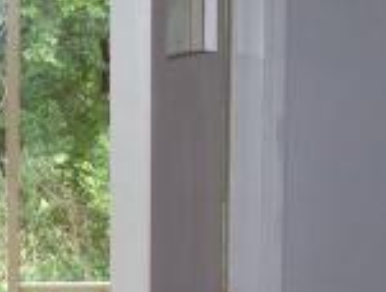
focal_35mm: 142
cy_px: 289
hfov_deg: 13.8
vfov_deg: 10.4
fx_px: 1587
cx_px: 79
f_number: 2.8
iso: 80
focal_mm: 6.2
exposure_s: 1/102
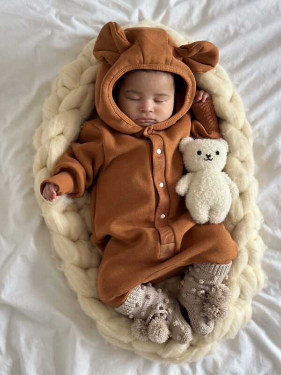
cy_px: 188
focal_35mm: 48
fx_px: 520
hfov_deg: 30.3
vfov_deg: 39.7
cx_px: 140
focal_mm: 6.86
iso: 320
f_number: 1.8
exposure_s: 1/60
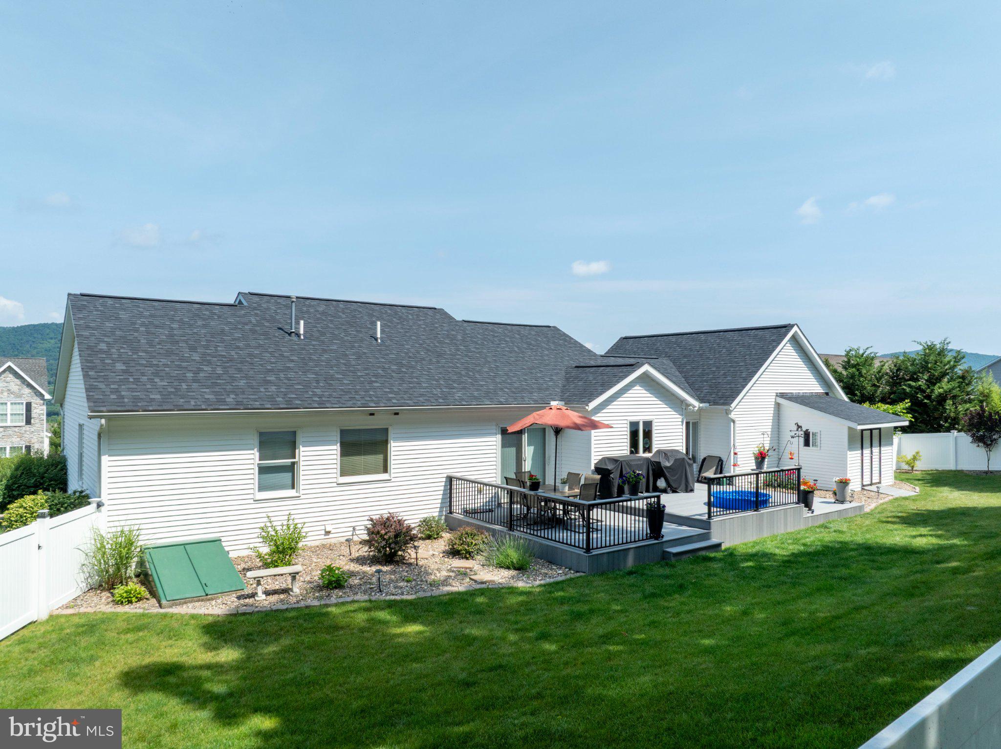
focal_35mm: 24
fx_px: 694
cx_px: 500
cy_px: 374
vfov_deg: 56.8
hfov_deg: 71.6
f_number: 7.1
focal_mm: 12.29
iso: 100
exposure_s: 1/240
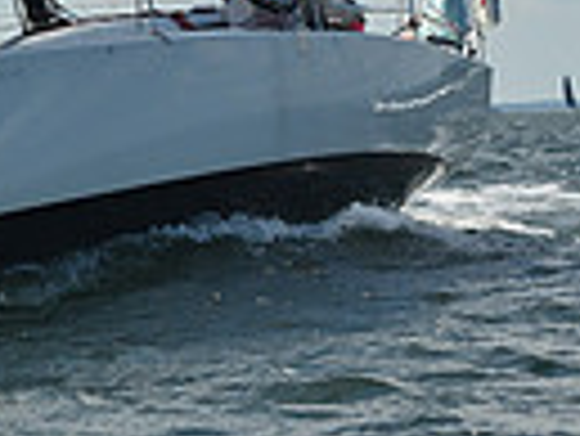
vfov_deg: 4.7
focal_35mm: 302
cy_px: -814
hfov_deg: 6.5
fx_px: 5065
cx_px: -277
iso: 250
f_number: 10
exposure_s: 1/1250
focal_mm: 70
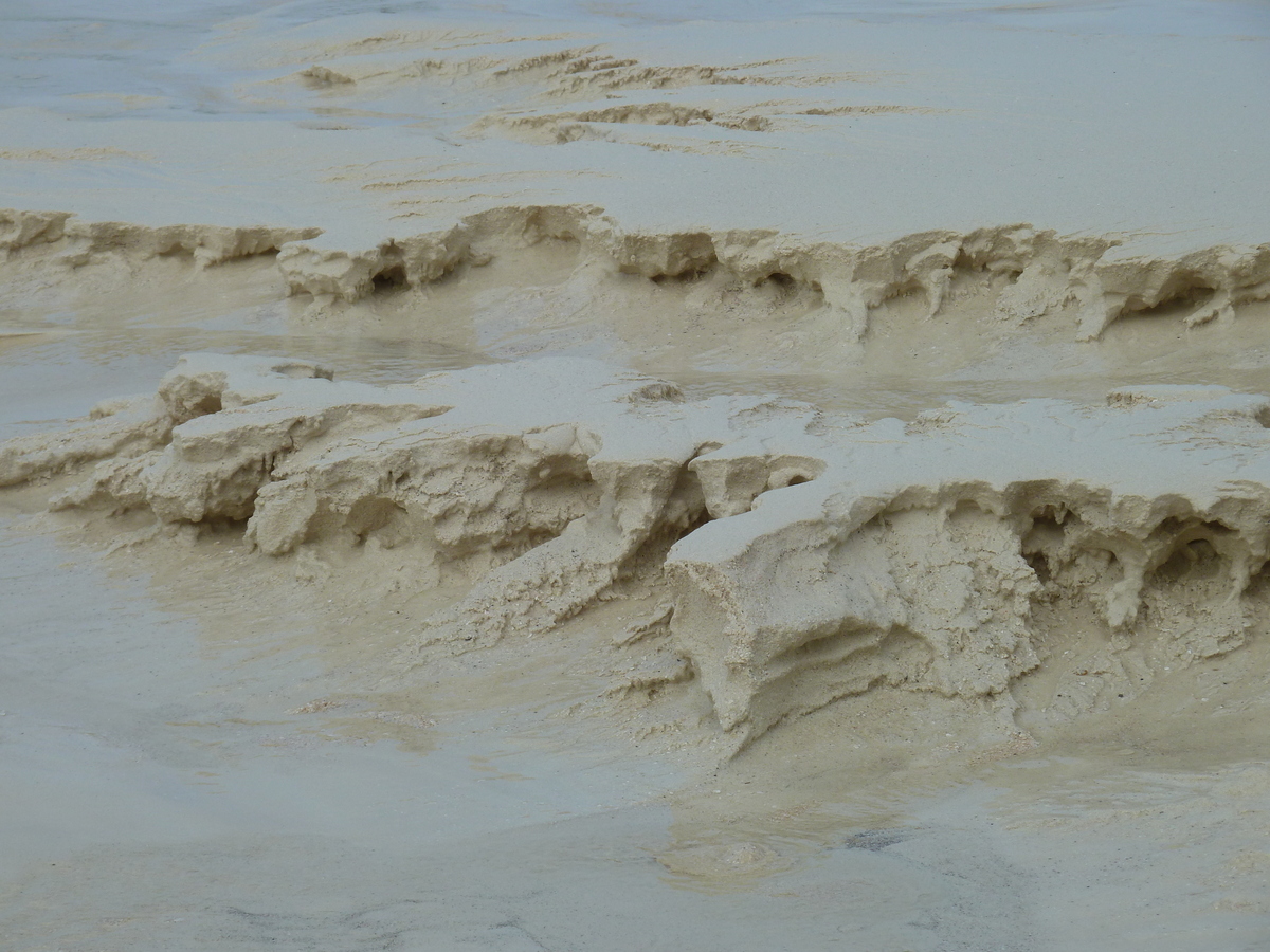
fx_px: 4366
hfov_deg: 16.6
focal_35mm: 119
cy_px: 476
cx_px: 635
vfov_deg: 12.5
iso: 80
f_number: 5.6
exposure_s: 1/500
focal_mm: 19.5
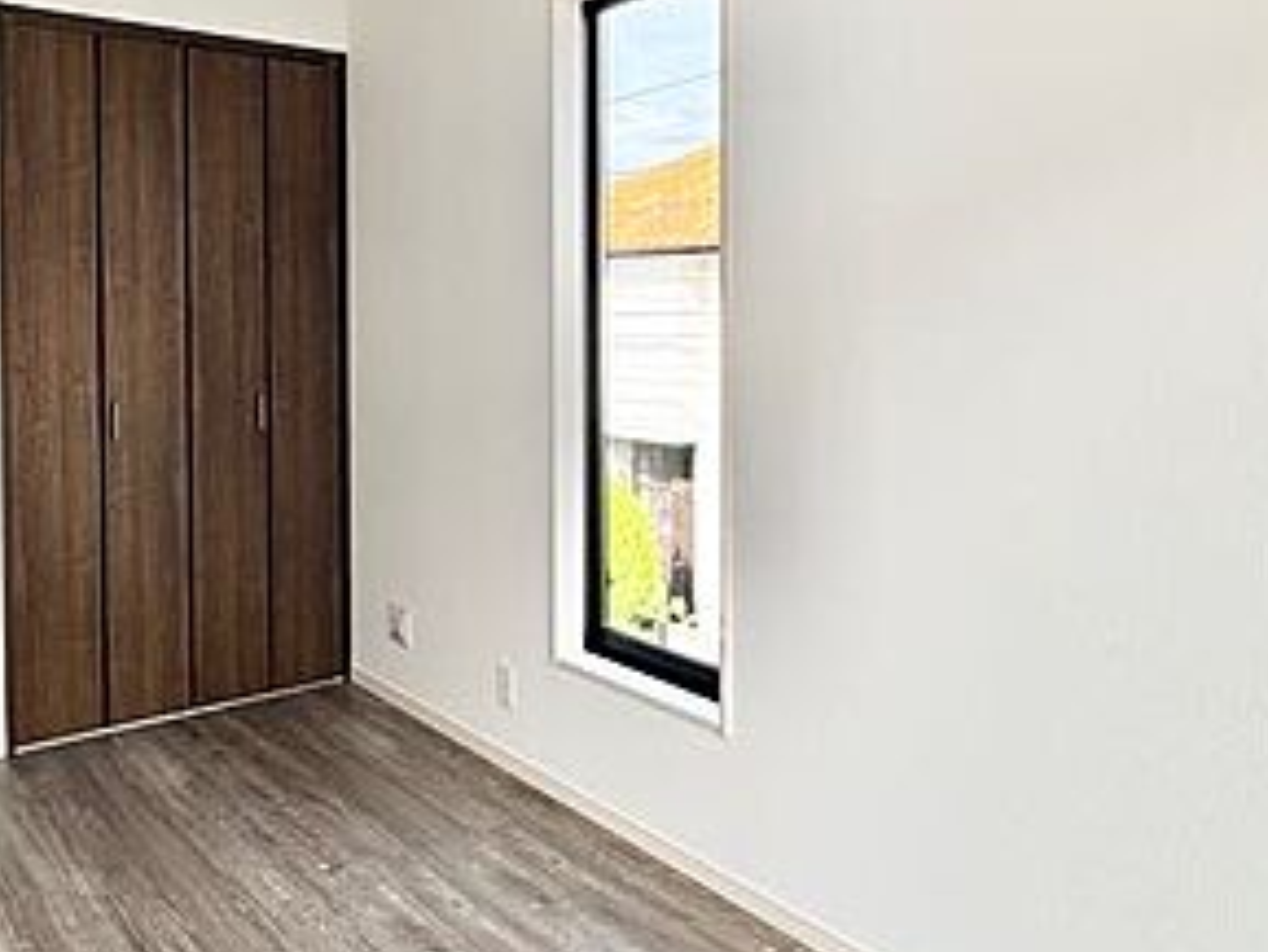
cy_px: 336
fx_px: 1099
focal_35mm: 30
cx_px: 500
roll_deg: +1.2
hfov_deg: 59.4
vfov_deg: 46.3
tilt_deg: -1.3
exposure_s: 1/253
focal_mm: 2.22
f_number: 2.2
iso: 64
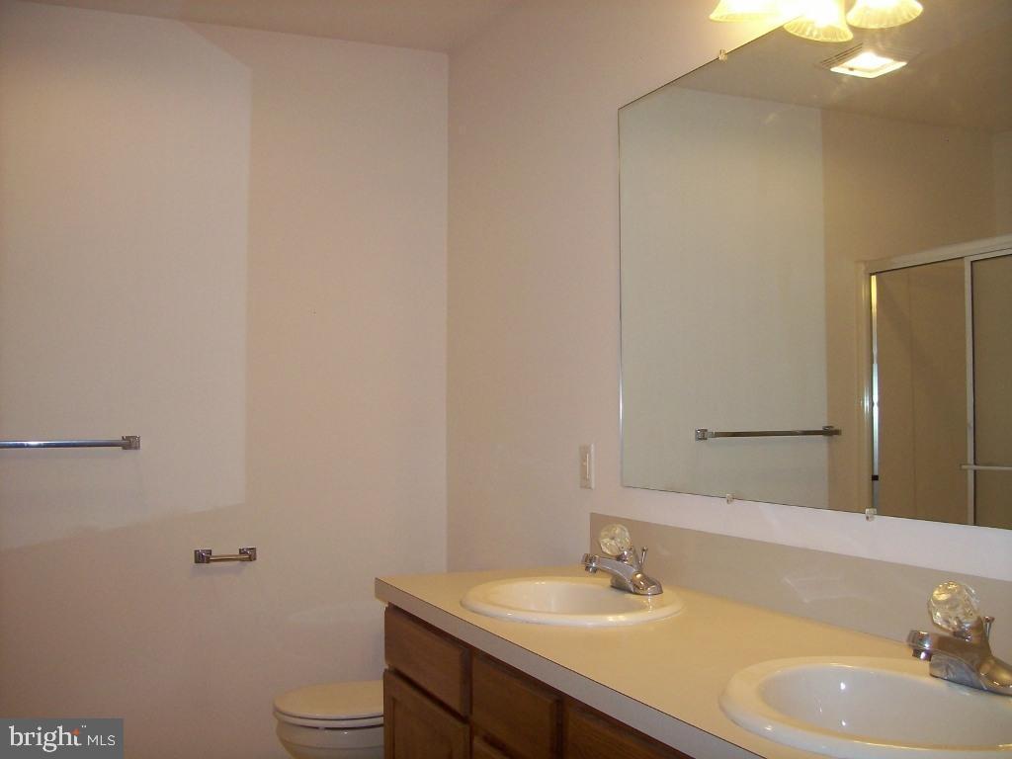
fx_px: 1052
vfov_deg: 39.7
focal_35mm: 36
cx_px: 506
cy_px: 380
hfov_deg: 51.4
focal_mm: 6
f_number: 2.7
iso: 80
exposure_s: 1/64
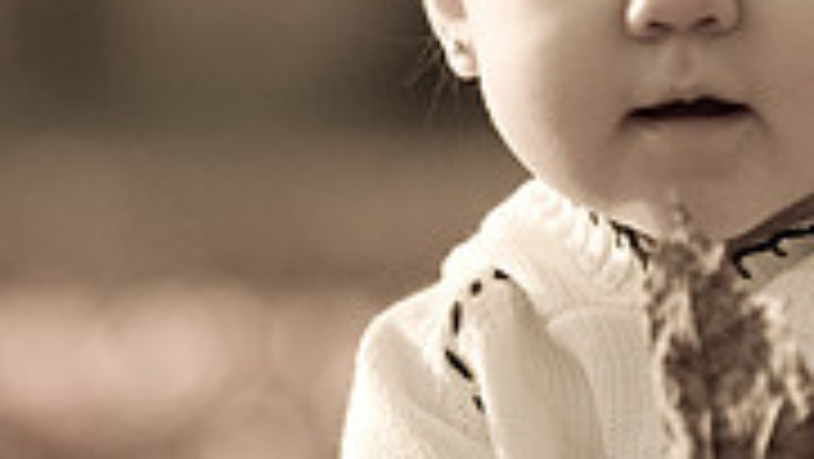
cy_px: 270
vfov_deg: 2.6
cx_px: 391
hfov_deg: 4.7
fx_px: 10019
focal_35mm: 464
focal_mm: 92
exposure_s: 1/640
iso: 200
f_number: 2.8
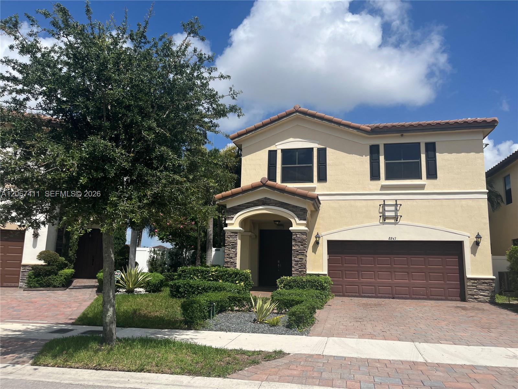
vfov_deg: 53.1
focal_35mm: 26
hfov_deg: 67.3
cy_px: 194
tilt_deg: +9.8
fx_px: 389
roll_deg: -1.4
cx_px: 259
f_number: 1.6
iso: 50
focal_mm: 5.1
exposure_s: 1/5319
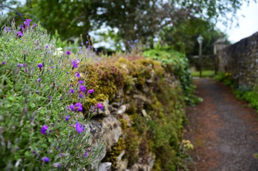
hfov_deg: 67.5
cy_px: 86
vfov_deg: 47.7
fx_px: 193
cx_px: 129
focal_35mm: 27
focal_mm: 18
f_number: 3.5
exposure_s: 1/640
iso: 200
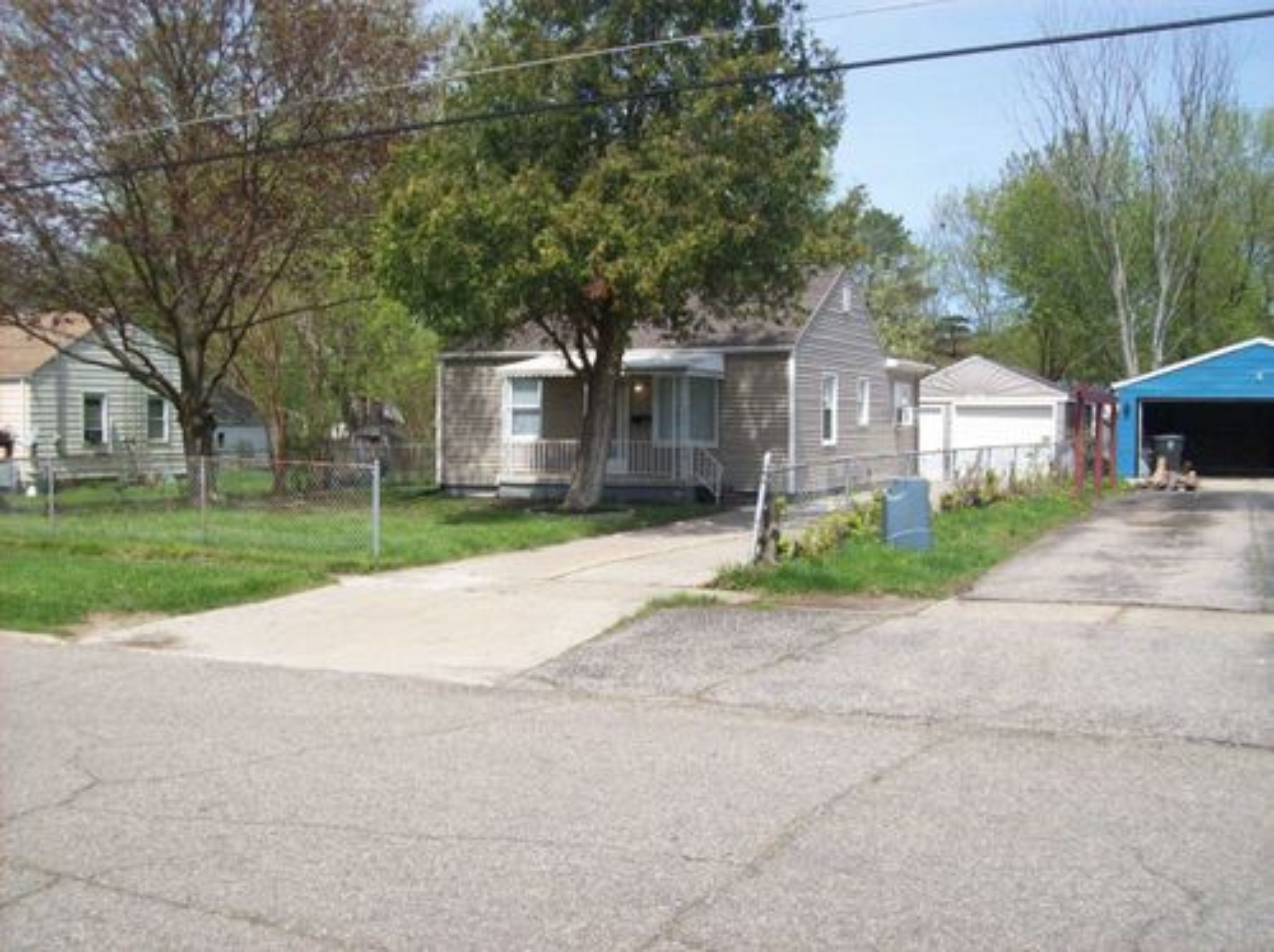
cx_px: 637
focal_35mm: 36
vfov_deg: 39.6
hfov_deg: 51.4
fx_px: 1324
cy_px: 476
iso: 80
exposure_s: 1/461
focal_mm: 6
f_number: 4.8
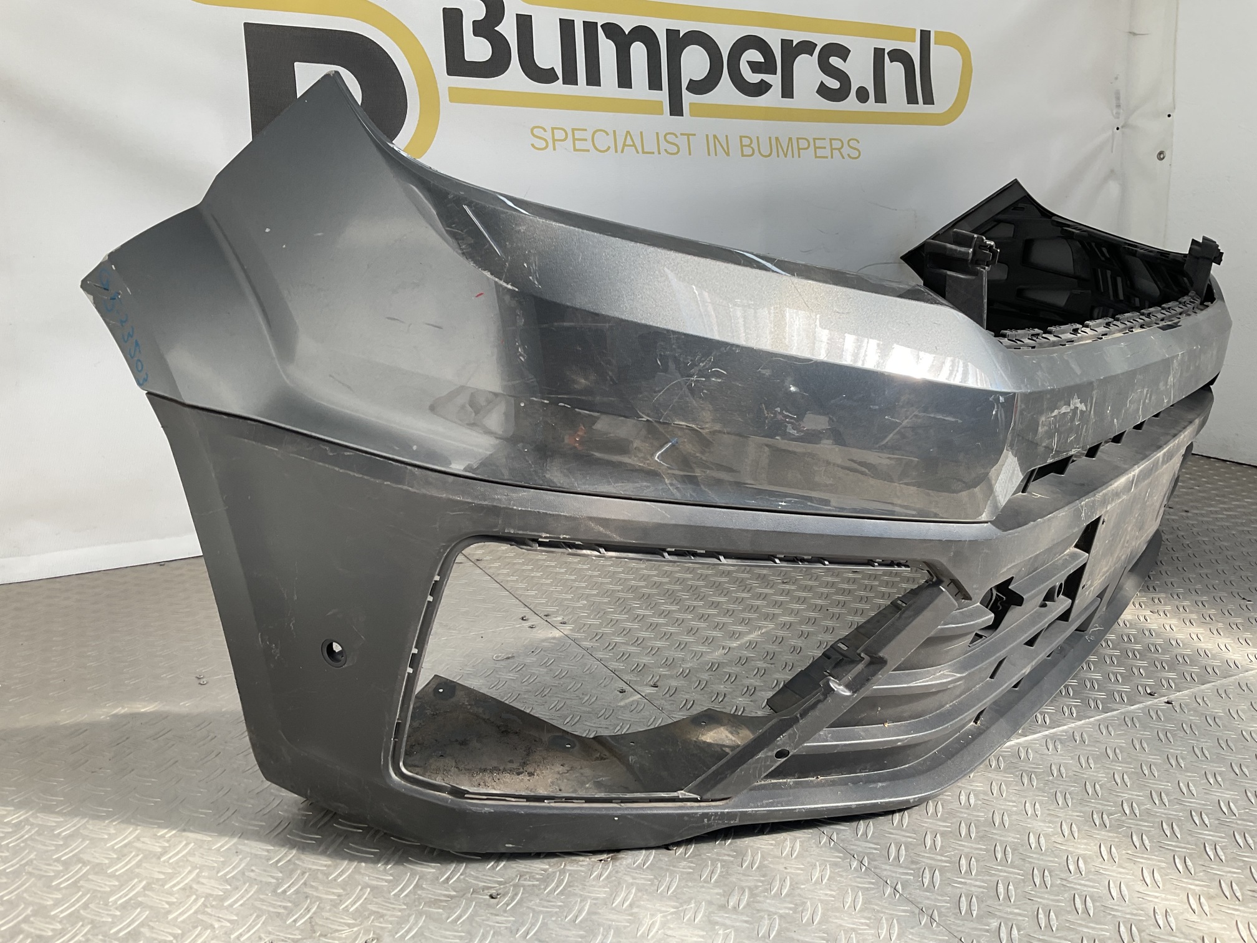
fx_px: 1053
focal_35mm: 29
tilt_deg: -14.6
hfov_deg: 61.7
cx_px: 628
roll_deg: -2.0
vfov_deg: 48.2
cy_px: 472
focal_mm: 3
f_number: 1.8
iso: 16
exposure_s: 1/299
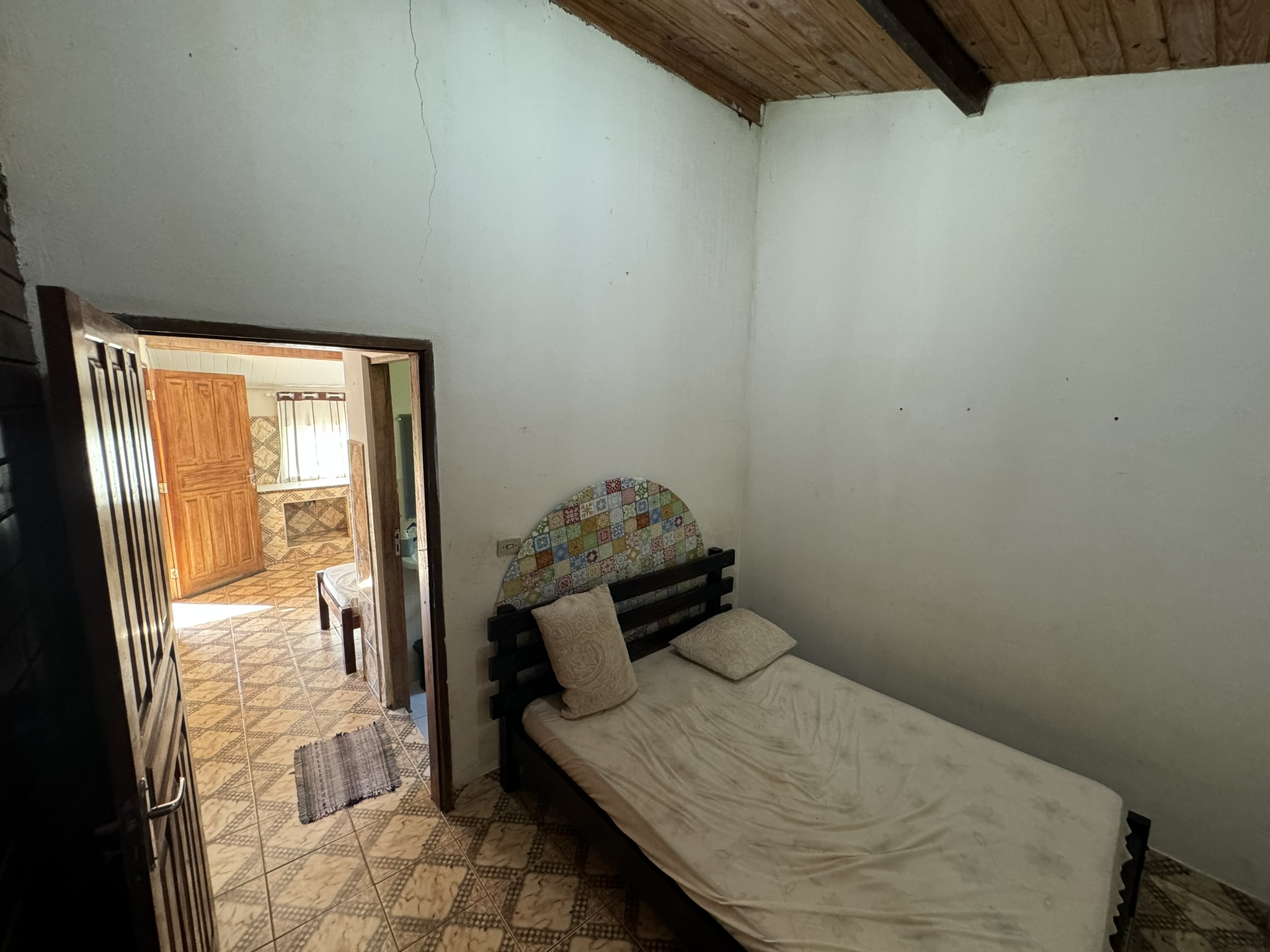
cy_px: 476
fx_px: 514
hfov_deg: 102.1
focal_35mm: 14
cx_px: 635
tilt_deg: -9.2
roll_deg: -0.9
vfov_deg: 85.7
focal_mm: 2.22
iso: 400
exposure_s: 1/60
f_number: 2.2
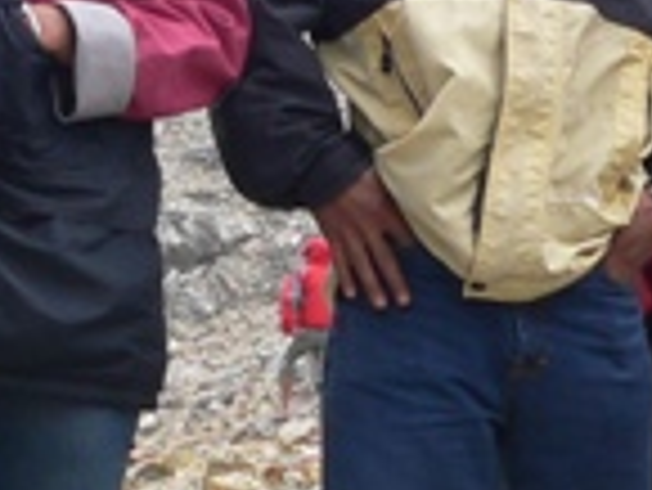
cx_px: 931
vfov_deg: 7.5
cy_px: 130
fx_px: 3751
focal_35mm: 199
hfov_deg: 9.7
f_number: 3.7
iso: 80
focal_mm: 6
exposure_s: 1/125
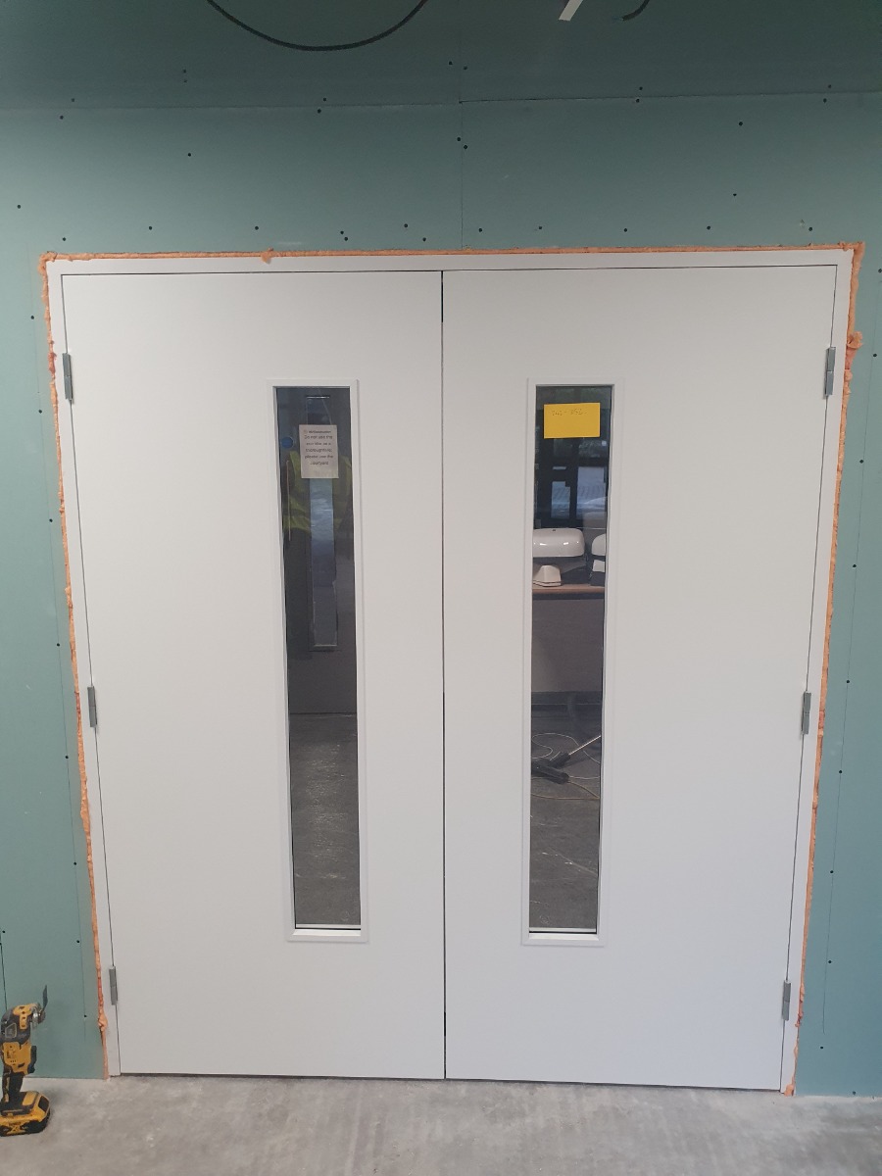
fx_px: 883
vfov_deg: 67.3
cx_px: 441
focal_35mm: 26
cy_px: 588
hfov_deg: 53.1
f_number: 2.4
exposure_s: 1/100
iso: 250
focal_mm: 4.32
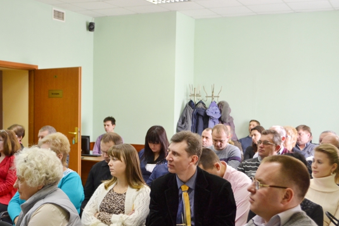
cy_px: 145
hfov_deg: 38.7
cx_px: 134
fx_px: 480
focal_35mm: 51
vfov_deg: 26.4
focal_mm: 26
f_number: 4.2
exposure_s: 1/60
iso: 400
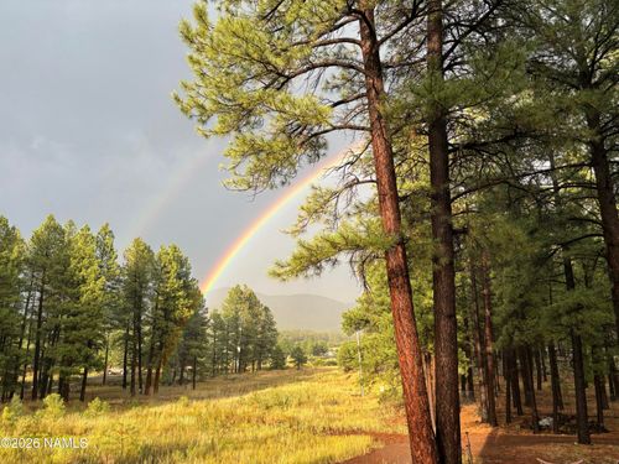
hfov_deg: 67.3
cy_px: 232
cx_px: 310
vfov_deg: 53.1
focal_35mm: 26
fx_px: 465
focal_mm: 5.96
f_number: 1.6
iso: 40
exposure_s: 1/233
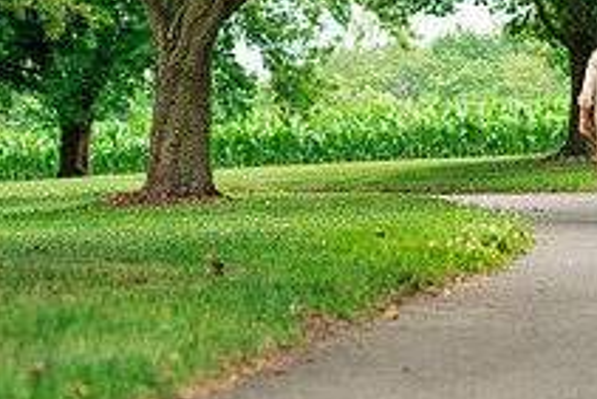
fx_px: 3883
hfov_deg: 8.7
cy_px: -129
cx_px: 586
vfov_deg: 5.8
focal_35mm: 234
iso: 500
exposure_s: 1/500
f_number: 3.5
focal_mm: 85
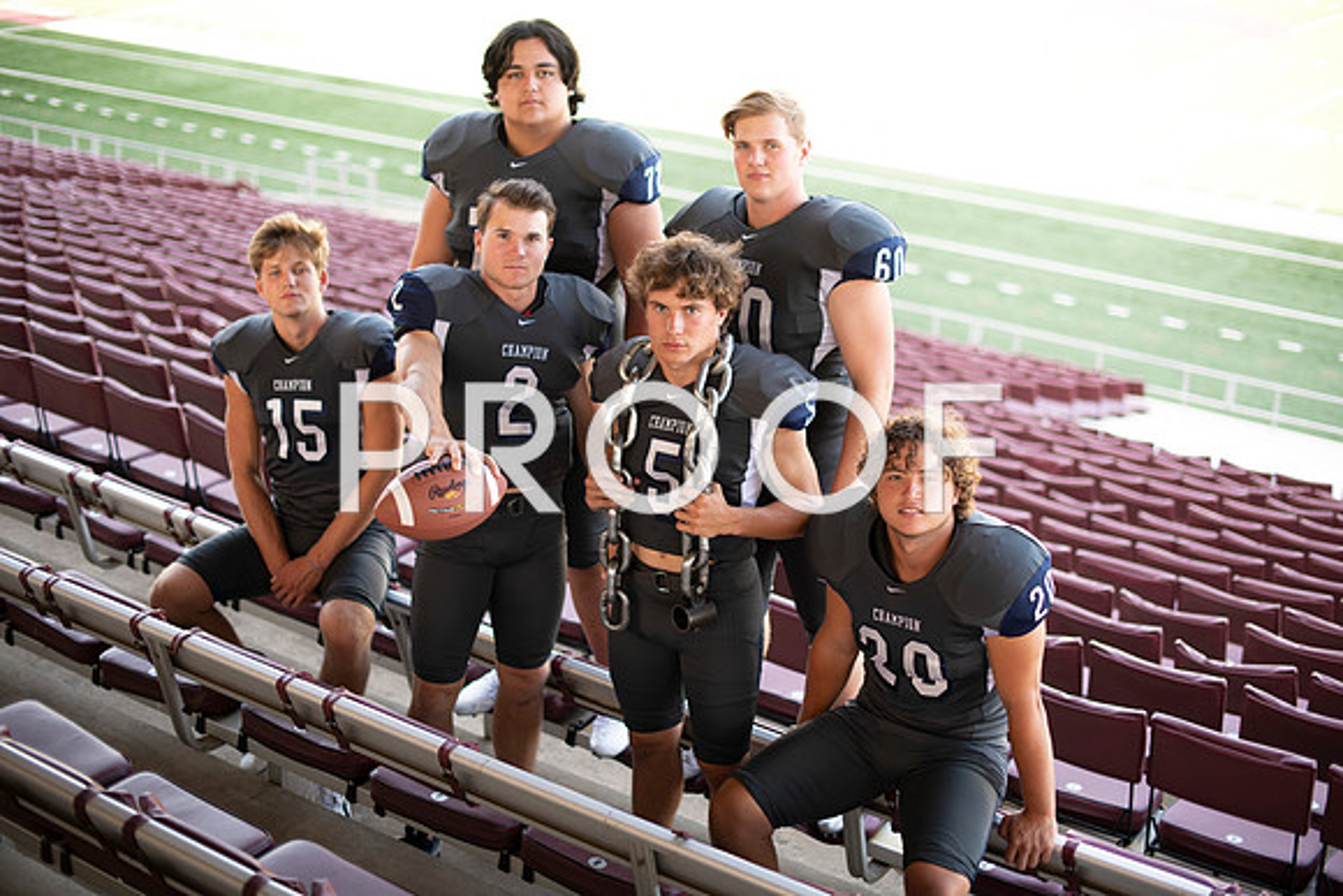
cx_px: 672
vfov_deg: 27.0
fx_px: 1866
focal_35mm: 50
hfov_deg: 39.6
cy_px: 448
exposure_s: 1/125
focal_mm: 50
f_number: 2
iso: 64
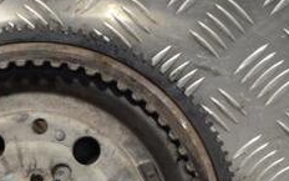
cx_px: 21
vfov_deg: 6.9
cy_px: 217
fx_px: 1496
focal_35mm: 190
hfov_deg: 11.0
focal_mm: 48
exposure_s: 1/30
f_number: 5.6
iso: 280
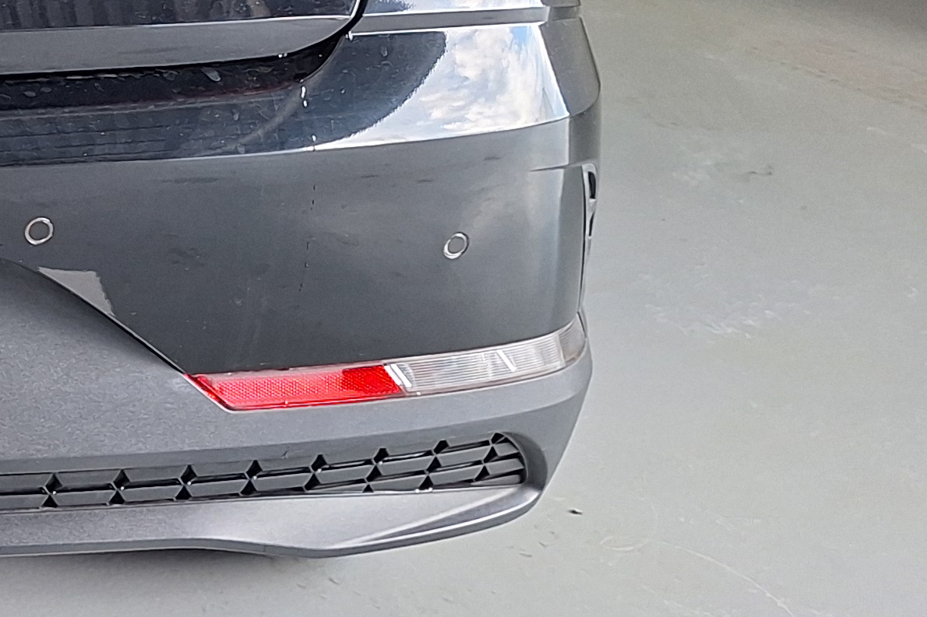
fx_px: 2111
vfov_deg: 15.8
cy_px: -183
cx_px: -554
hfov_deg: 20.3
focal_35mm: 82
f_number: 1.8
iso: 64
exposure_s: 1/40
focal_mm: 5.54
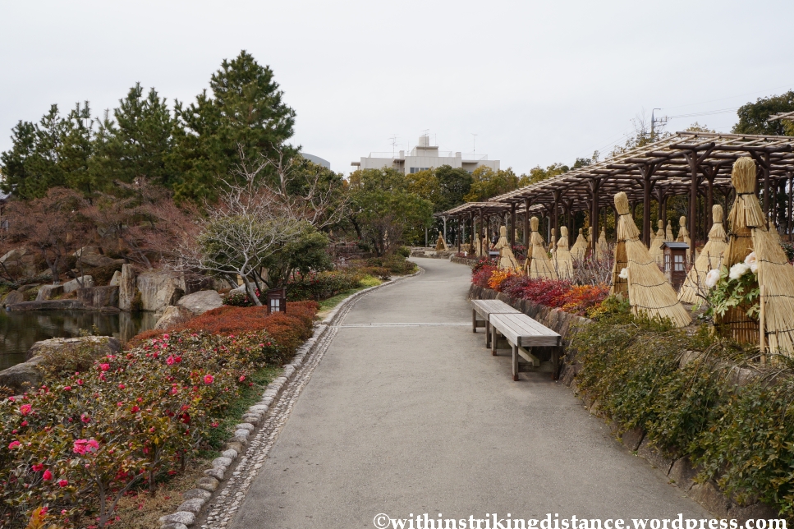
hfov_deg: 60.3
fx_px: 683
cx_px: 397
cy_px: 272
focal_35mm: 31
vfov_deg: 42.3
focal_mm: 20
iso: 200
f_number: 13
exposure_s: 1/125
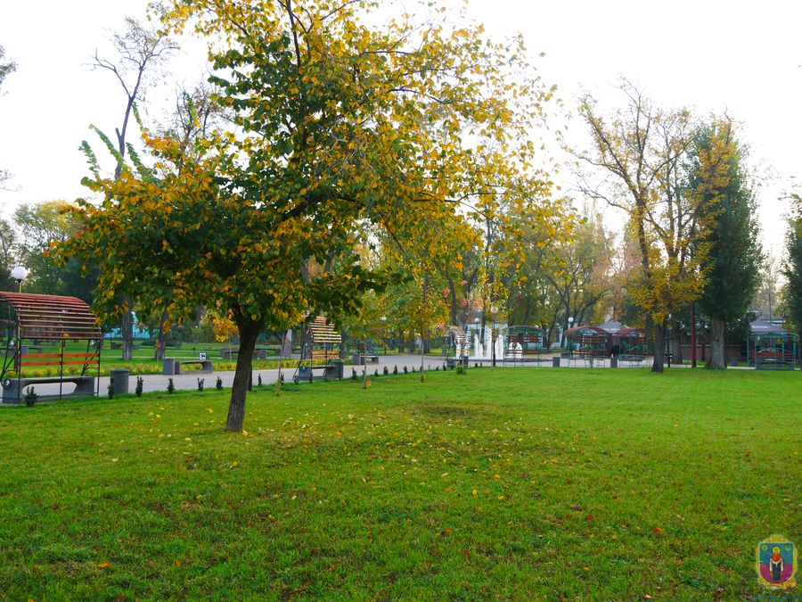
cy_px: 301
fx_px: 788
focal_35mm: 34
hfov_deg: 54.0
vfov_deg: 41.8
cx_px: 401
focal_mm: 17
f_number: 4.5
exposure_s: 1/125
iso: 200
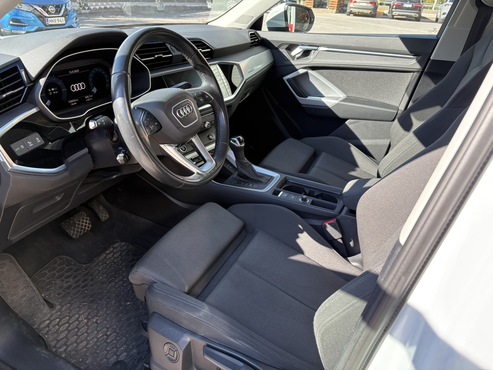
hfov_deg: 67.3
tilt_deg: -28.4
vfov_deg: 53.1
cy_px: 185
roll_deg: -3.0
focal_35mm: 26
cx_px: 246
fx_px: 370
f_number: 1.6
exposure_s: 1/246
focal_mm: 5.96
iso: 40
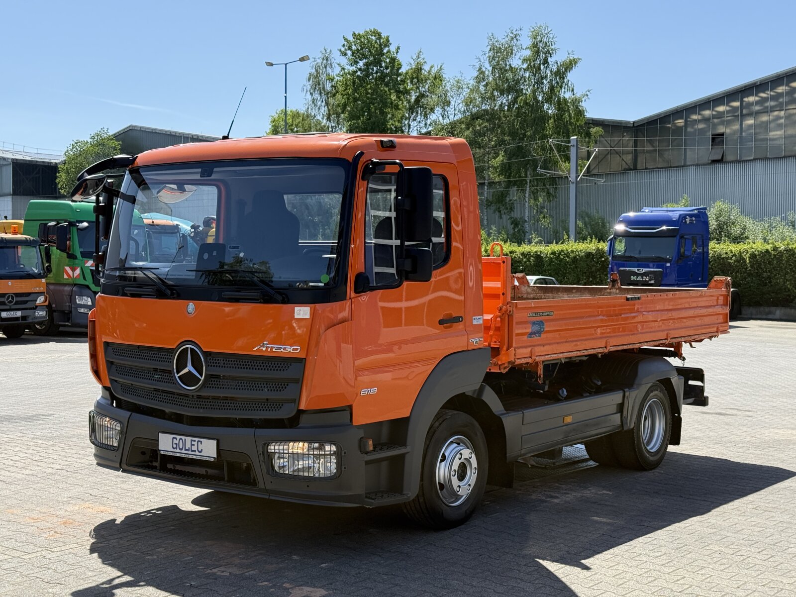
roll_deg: -1.0
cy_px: 298
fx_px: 1104
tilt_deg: -0.5
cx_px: 398
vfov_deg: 30.3
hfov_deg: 39.7
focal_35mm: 48
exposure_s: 1/2865
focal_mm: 6.76
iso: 80
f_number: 1.78
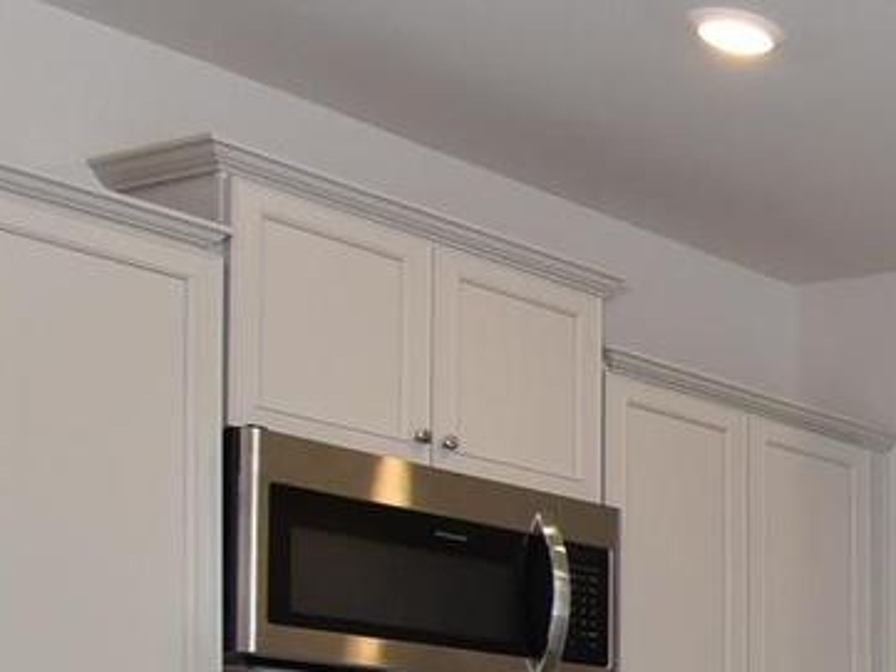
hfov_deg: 19.4
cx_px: 1698
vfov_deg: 19.4
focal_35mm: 69
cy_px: 915
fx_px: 1787
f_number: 8
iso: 800
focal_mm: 12
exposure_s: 1/125
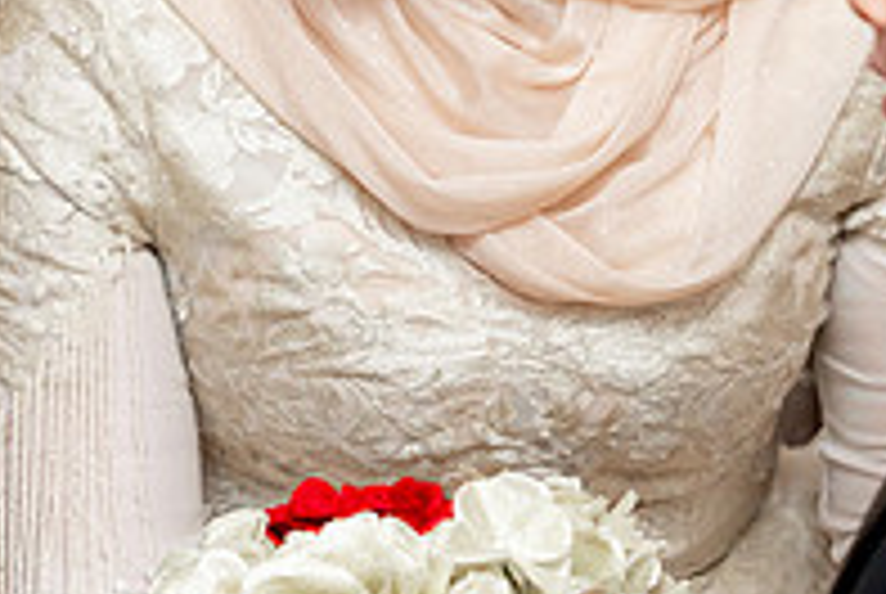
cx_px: 207
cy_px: -47
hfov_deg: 10.0
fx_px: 5077
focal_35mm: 206
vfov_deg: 6.7
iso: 1600
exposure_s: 1/160
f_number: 2.8
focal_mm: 70
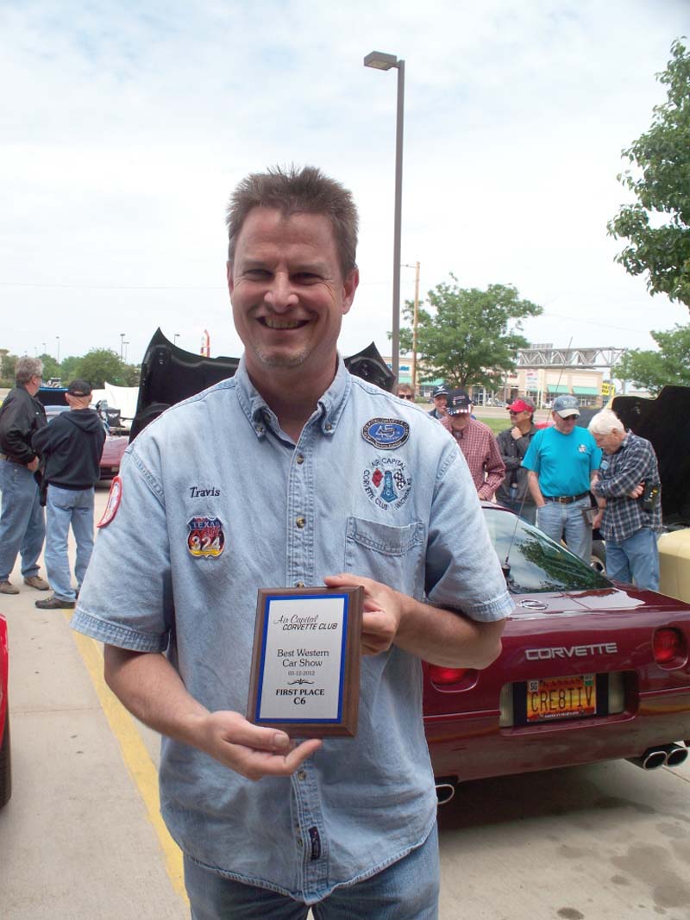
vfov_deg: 51.4
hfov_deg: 39.6
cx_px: 345
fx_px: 957
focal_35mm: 36
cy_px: 460
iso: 64
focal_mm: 7.5
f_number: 5
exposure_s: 1/400
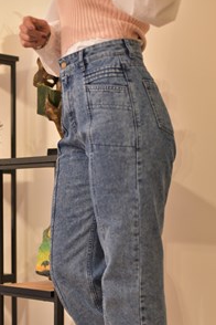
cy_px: 247
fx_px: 711
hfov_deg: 17.3
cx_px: 98
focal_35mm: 79
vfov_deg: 25.3
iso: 1600
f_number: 2.2
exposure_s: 1/50
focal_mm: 50
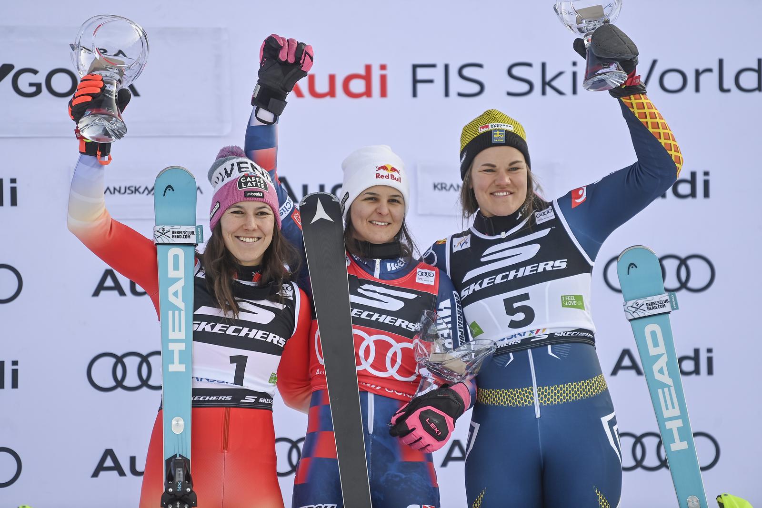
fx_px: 4233
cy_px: 254
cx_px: 381
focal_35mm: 200
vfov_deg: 6.9
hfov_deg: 10.3
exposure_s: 1/1600
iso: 200
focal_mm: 200
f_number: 2.8
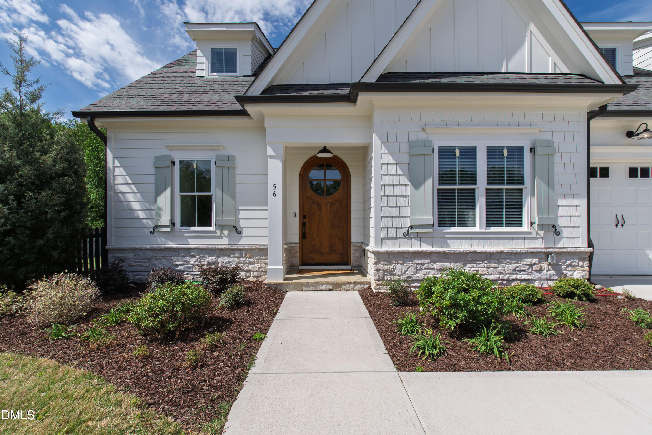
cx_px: 326
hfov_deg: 100.4
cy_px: 218
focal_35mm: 15
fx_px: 272
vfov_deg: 77.3
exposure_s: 1/200
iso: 100
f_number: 8
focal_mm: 10
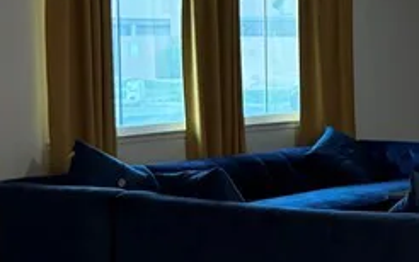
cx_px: 593
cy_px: 63
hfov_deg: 17.9
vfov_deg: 12.3
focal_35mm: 106
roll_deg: +0.5
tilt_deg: -0.8
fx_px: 1211
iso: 500
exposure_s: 1/60
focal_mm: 6.76
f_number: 1.78
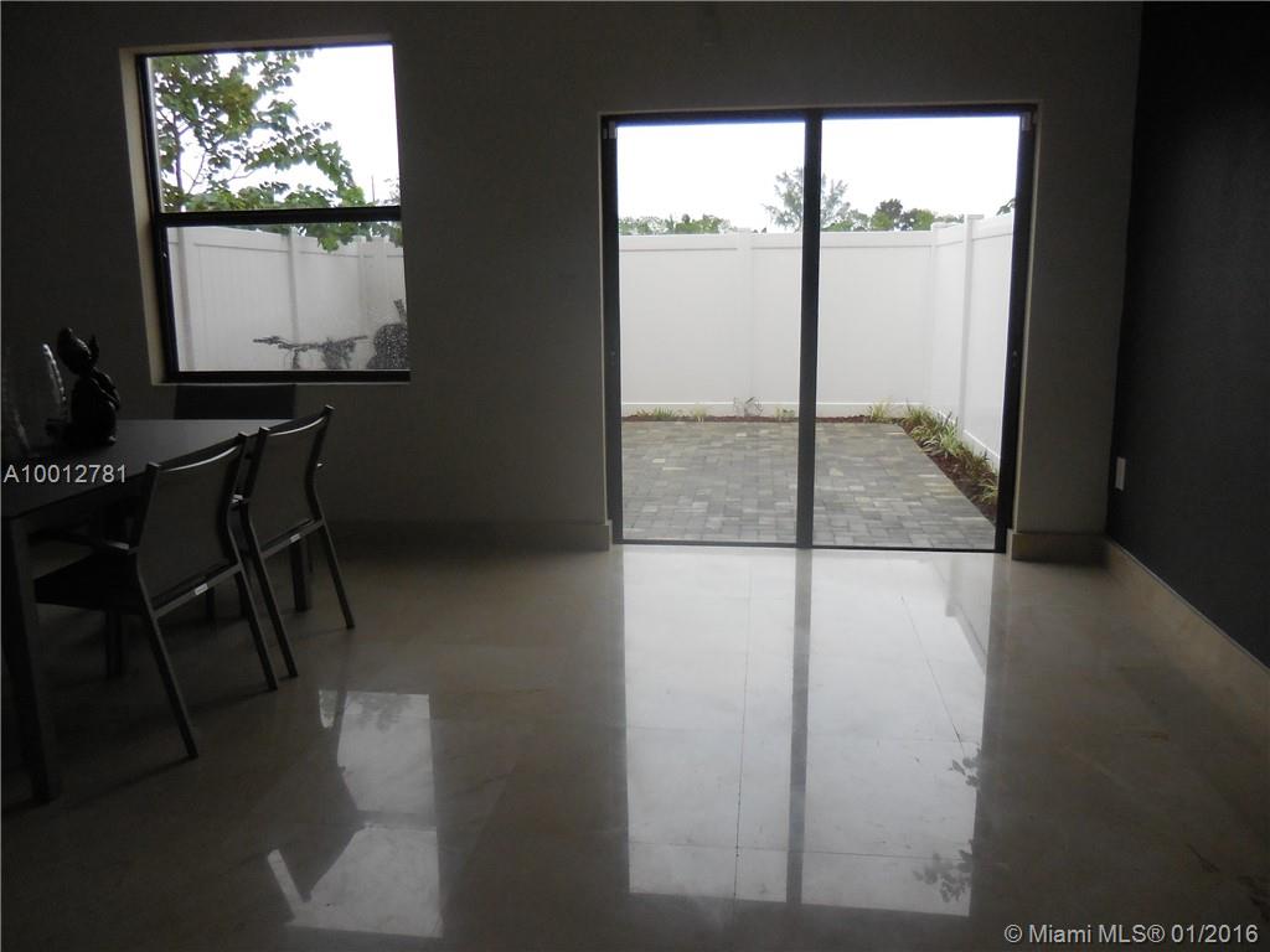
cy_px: 476
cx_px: 635
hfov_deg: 63.4
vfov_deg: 49.7
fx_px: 1027
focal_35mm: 28
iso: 400
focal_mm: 5
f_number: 3.5
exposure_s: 1/640
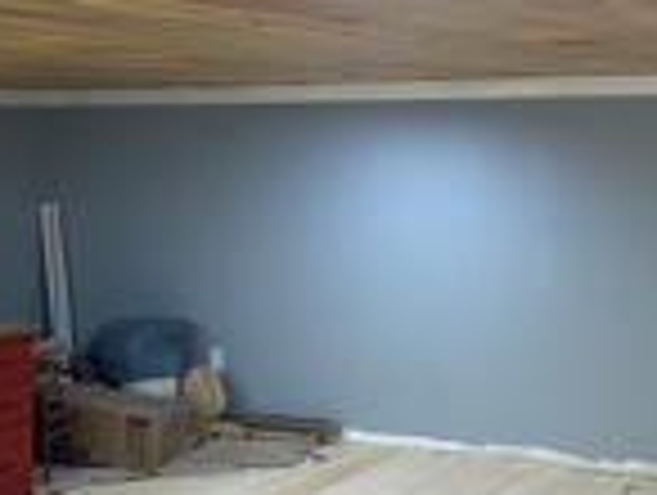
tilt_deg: -2.6
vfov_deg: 20.7
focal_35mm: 71
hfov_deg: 27.4
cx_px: 342
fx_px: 1350
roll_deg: +0.3
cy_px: 171
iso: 200
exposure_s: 1/60
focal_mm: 4.25
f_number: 1.8
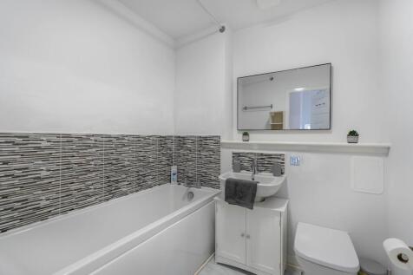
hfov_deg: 96.8
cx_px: 206
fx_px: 183
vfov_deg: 73.7
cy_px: 138
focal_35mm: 16
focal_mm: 16
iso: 200
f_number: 2.8
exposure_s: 1/80
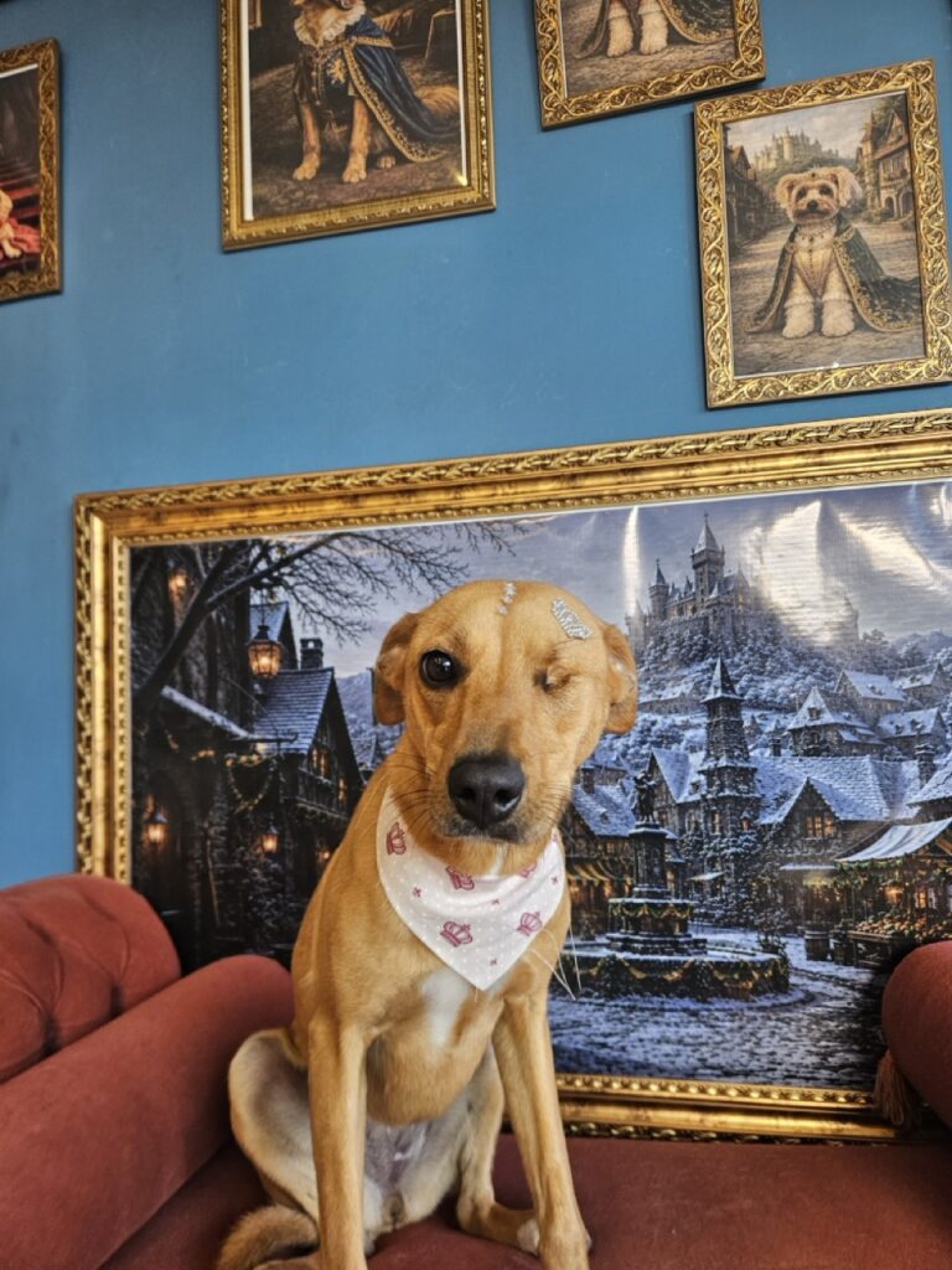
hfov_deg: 58.9
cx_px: 476
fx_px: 843
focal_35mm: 23
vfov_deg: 73.9
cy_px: 635
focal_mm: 5.4
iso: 160
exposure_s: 1/207
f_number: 1.8
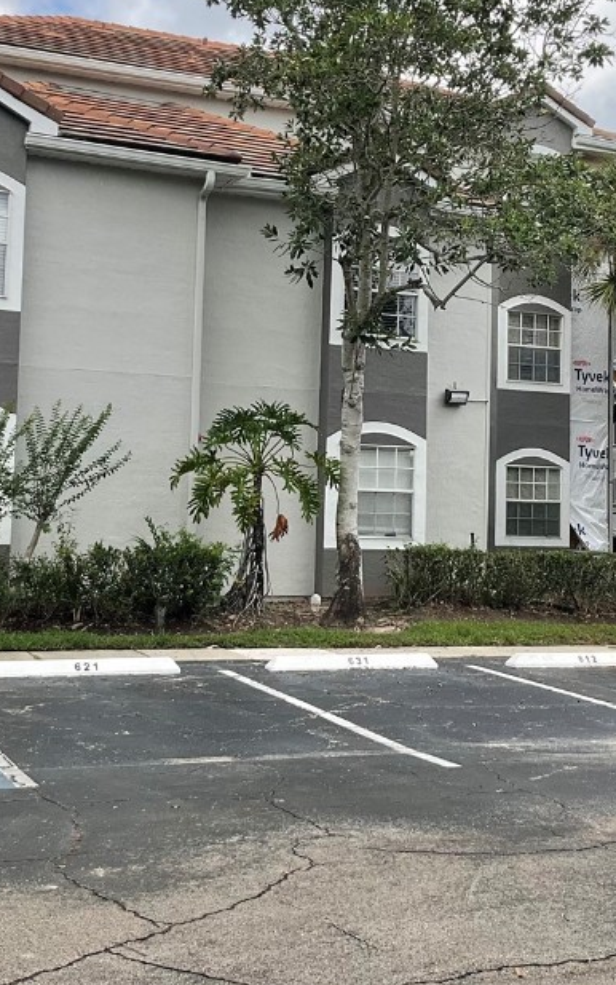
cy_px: 390
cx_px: 340
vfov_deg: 39.4
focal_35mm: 51
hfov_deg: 25.3
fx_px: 1369
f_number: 1.8
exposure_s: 1/978
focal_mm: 3
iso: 25
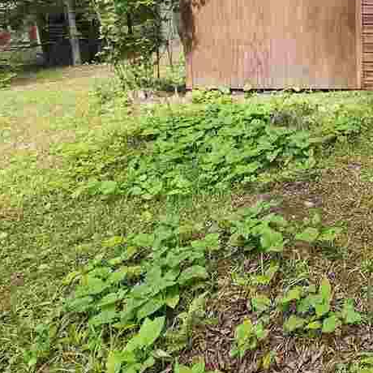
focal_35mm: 32
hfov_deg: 41.8
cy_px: 52
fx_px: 390
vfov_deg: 47.0
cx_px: 400
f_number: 2.2
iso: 50
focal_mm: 2.2
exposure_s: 1/163
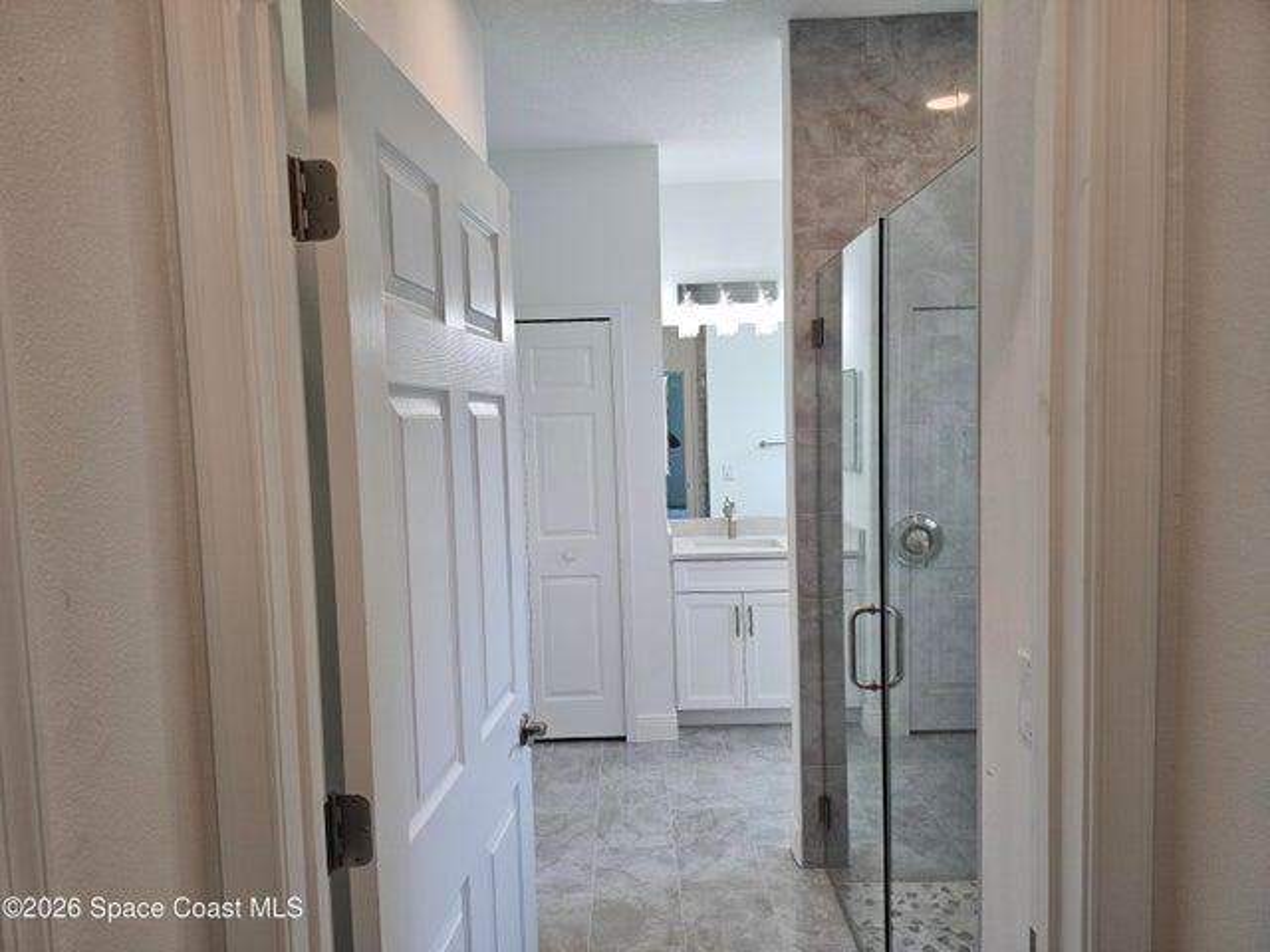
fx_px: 844
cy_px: 476
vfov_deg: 58.9
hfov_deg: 73.9
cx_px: 635
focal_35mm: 23
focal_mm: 6.3
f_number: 1.7
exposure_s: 1/120
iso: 80
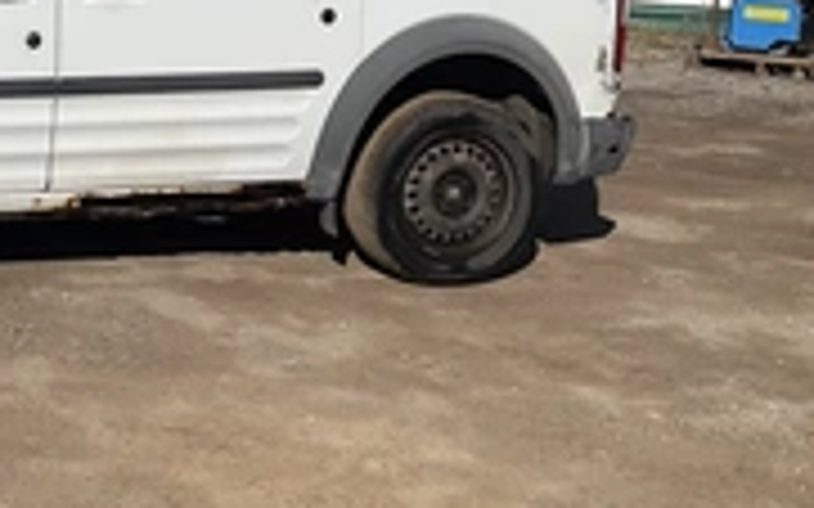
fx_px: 1508
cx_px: -58
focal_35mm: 68
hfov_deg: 27.8
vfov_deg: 18.9
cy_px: 94
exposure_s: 1/5263
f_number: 1.8
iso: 25
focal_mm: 3
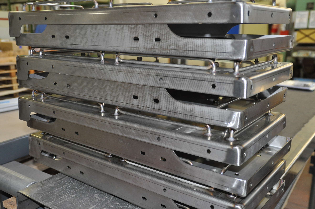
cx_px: 158
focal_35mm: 38
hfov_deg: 51.3
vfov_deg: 35.4
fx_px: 328
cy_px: 104
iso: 800
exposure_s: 1/60
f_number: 3.8
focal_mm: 25
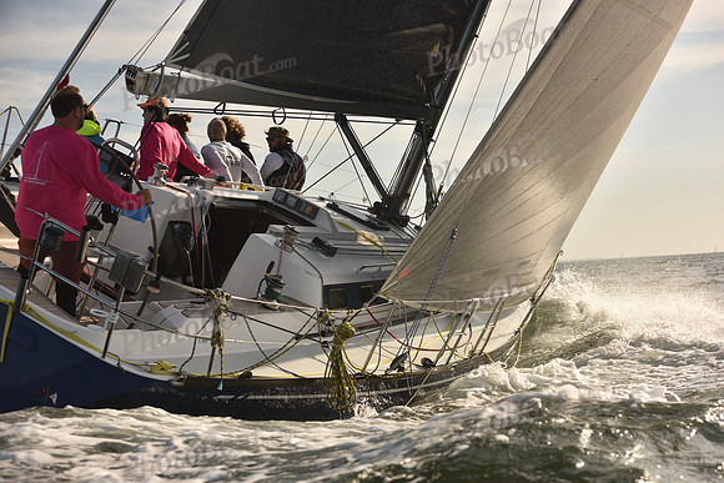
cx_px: 362
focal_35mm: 70
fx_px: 1408
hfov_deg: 28.8
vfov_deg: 19.5
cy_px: 242
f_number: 5.6
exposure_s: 1/800
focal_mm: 70
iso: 250
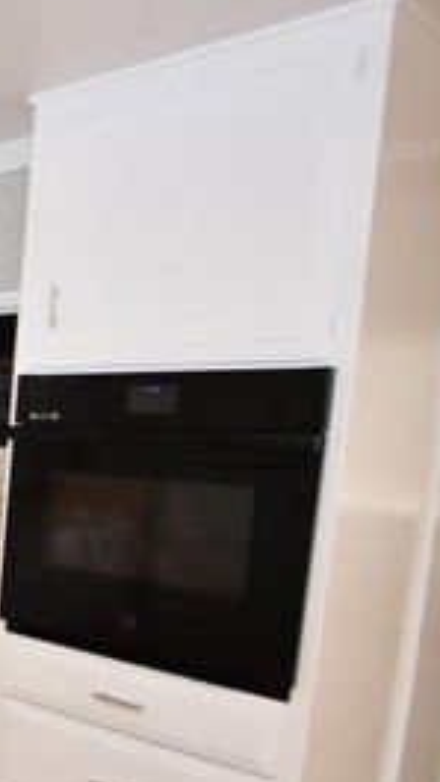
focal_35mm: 38
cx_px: -384
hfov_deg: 20.3
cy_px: 533
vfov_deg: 51.6
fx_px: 788
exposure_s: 1/60
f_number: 4
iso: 250
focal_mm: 10
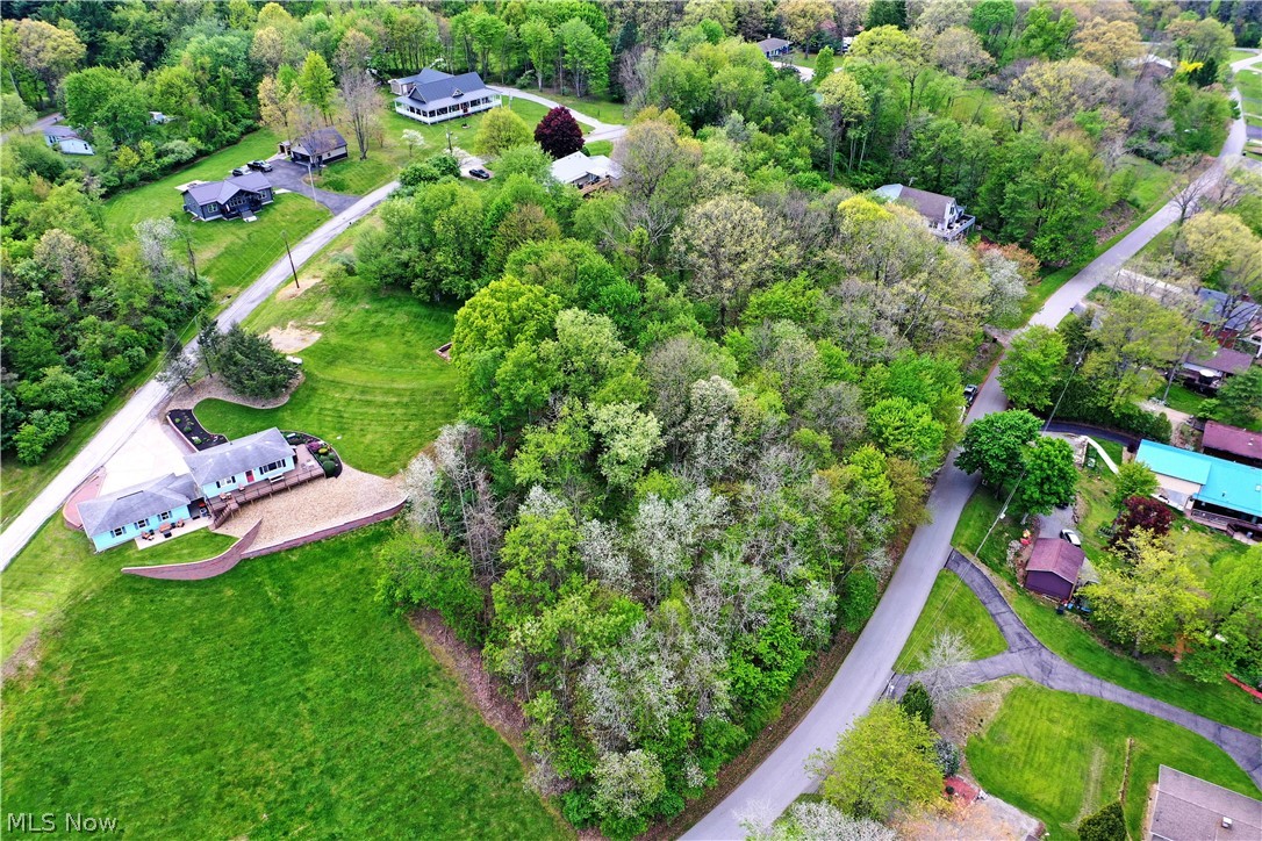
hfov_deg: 65.5
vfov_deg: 46.4
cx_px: 631
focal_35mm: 28
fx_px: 981
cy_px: 420
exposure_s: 1/200
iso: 100
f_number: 4.5
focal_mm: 10.26
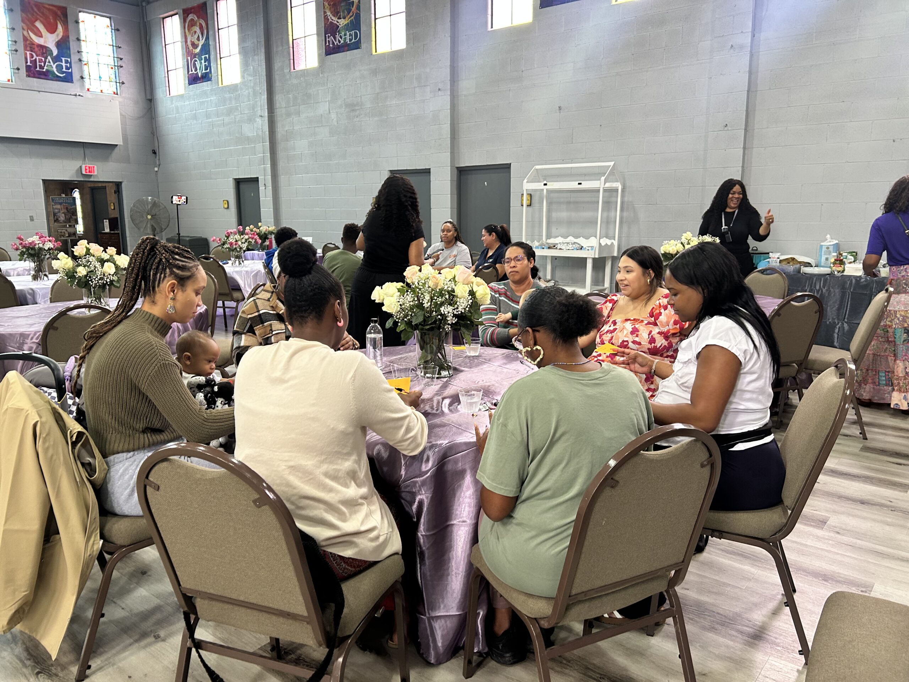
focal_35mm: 26
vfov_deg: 53.1
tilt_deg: -10.7
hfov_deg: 67.3
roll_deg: +0.8
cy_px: 341
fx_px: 683
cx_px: 454
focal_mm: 5.7
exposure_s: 1/60
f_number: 1.5
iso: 125
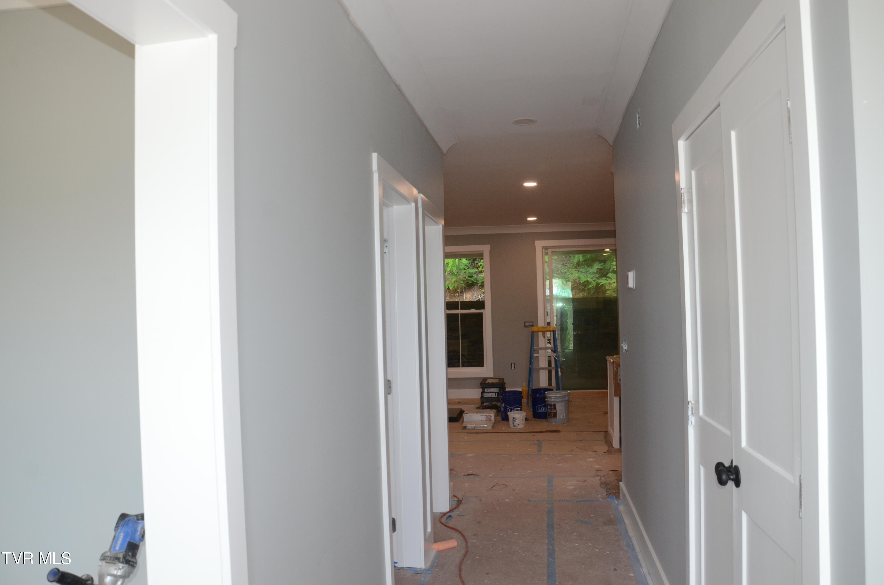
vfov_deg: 47.7
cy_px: 292
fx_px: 662
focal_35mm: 27
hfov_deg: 67.5
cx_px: 442
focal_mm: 18
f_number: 6.3
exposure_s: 1/125
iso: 800
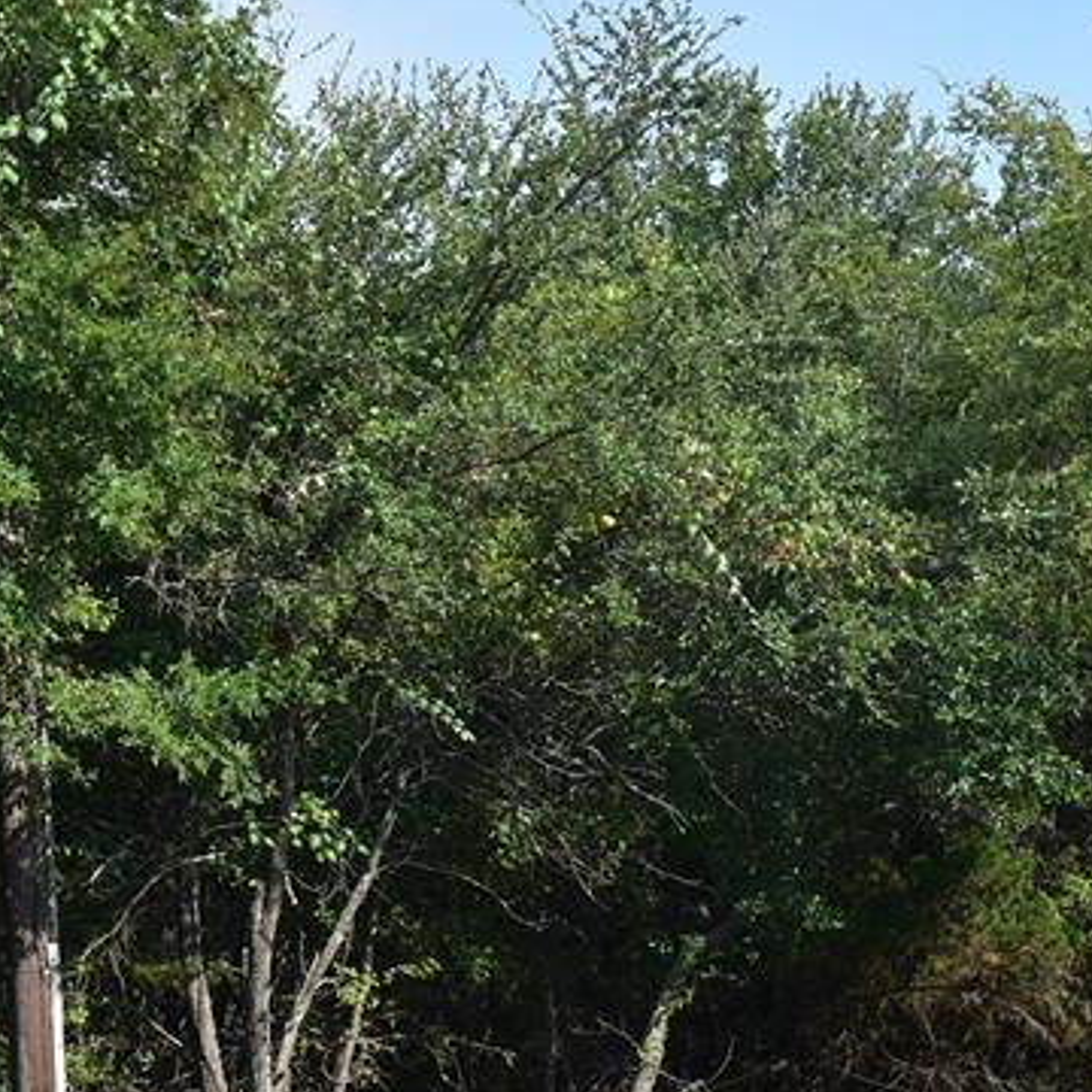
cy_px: 585
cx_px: -130
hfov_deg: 19.1
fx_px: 3105
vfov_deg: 19.9
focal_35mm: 87
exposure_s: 1/320
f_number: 10
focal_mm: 24
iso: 400
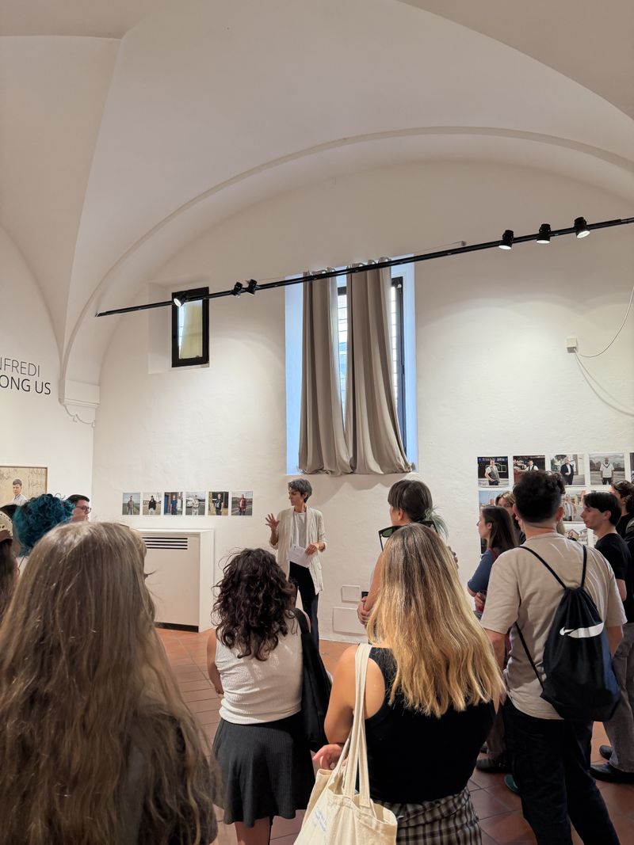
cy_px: 422
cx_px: 317
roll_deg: +0.8
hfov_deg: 56.8
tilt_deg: +4.5
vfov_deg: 71.6
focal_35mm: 24
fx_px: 586
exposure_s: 1/100
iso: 200
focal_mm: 6.76
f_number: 1.78
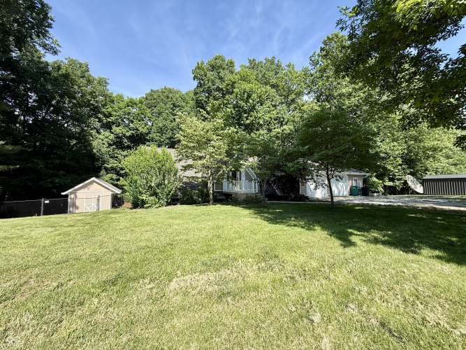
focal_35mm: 14
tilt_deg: +3.1
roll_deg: +0.2
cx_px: 233
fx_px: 188
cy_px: 175
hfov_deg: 102.1
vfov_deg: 85.7
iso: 50
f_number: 2.2
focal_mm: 2.22
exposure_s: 1/717
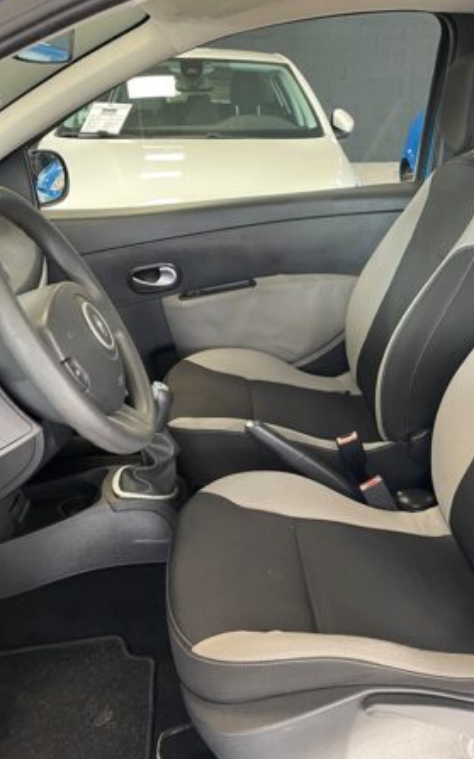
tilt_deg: -20.4
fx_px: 765
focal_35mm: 37
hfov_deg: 33.9
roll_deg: +0.8
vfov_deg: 52.8
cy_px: 379
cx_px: 335
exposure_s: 1/60
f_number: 1.6
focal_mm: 4.2
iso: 320
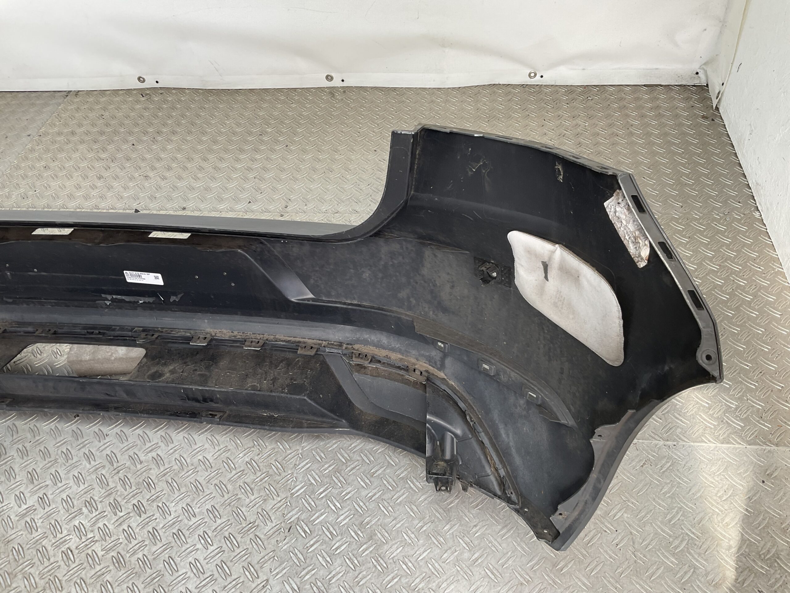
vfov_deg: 48.2
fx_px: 662
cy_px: 296
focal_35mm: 29
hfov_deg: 61.7
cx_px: 395
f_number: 1.8
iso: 16
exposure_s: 1/105
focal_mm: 3
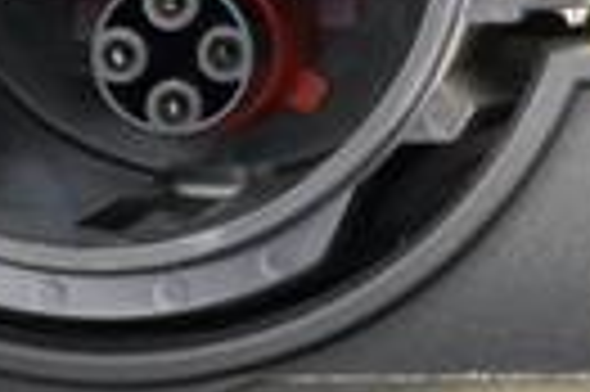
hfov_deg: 14.3
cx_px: 802
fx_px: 2242
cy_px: -9
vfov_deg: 9.9
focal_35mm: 137
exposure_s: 1/60
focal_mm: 28
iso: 8000
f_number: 2.8
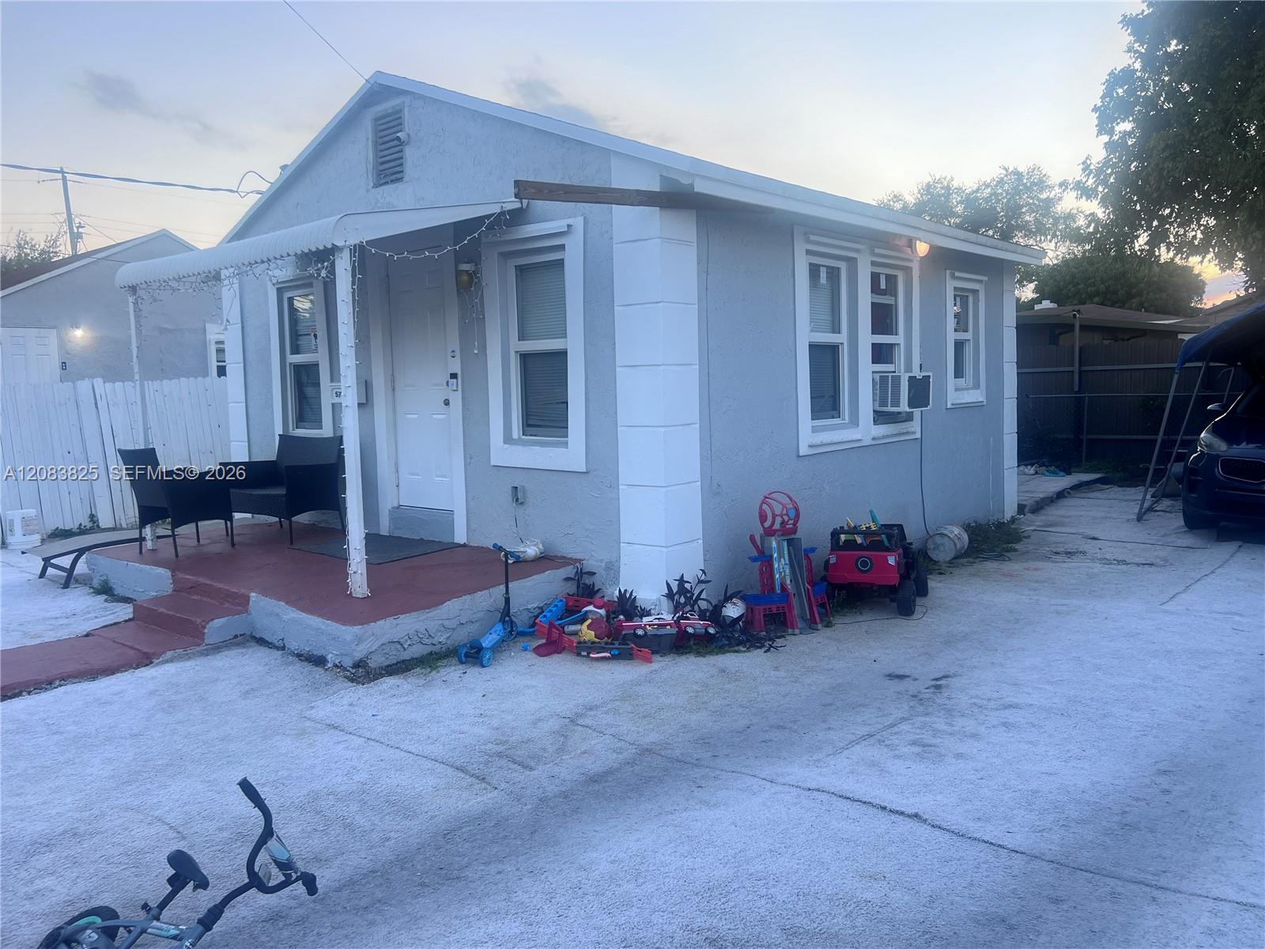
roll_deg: +1.7
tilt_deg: -6.5
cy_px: 474
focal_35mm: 26
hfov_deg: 67.3
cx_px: 632
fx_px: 950
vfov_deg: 53.1
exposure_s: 1/217
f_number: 1.5
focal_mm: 5.7
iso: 50
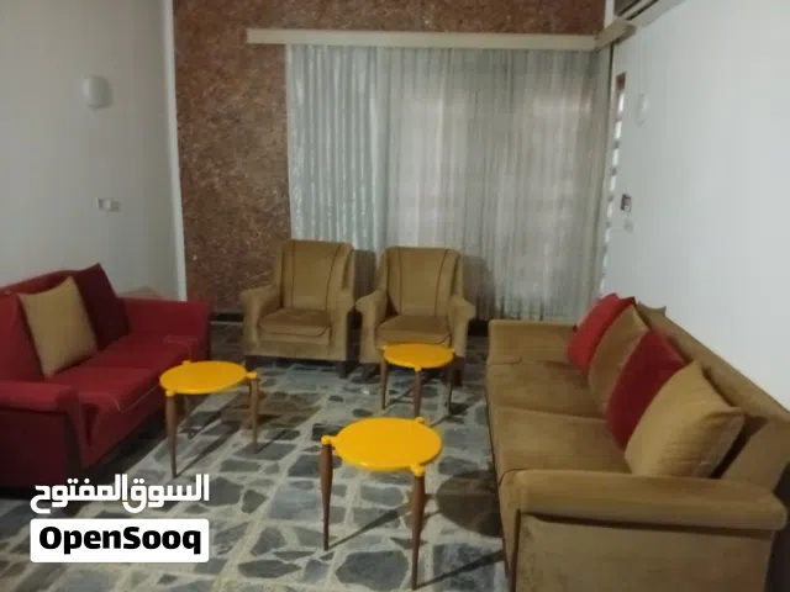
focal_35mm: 26
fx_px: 593
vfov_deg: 53.1
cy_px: 296
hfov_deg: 67.3
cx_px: 395
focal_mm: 3.96
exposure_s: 1/14.3
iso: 6350
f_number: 1.8
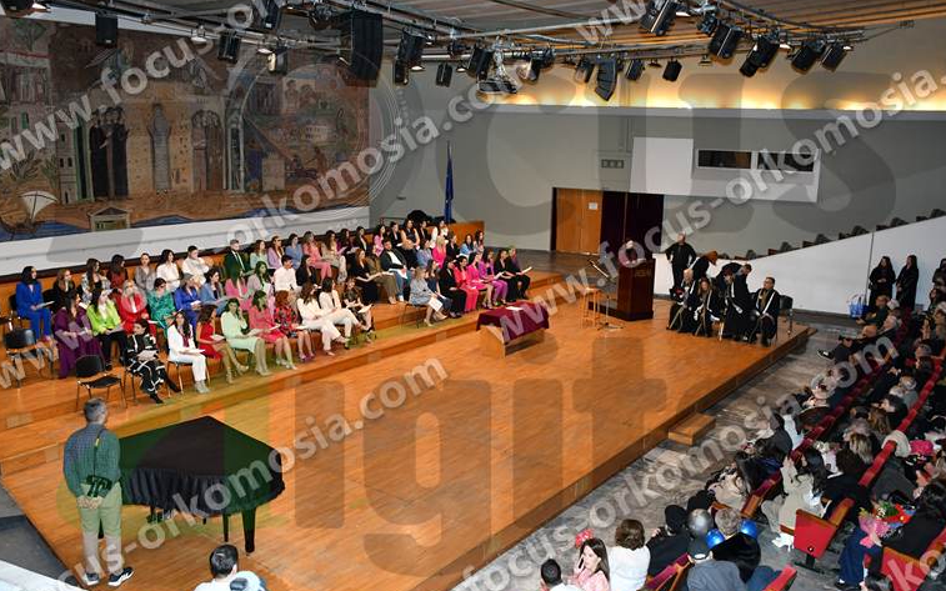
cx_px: 476
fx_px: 799
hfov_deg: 61.2
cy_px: 289
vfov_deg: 40.6
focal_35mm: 31
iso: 1400
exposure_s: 1/200
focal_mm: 20
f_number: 5
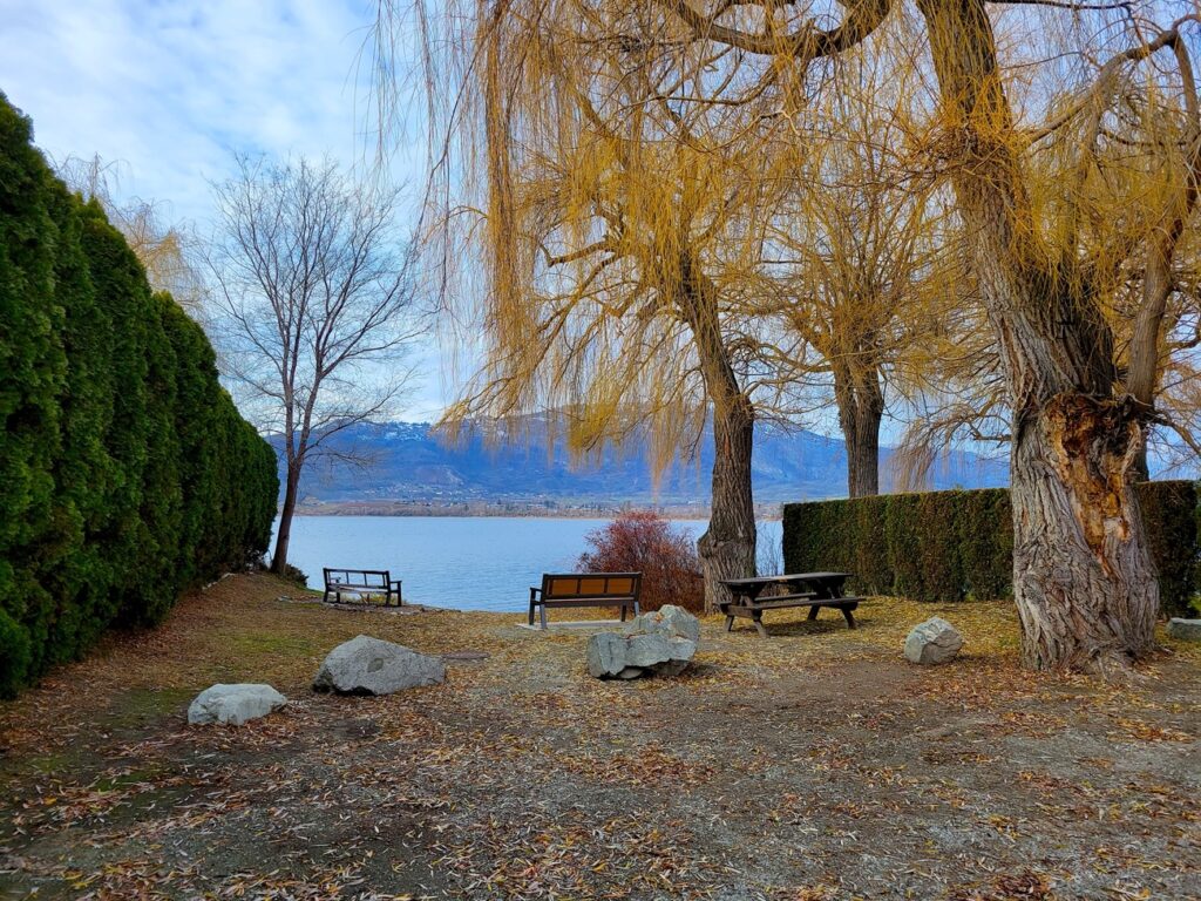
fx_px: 902
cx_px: 600
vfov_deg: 53.1
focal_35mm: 26
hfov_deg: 67.3
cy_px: 450
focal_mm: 5.4
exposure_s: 1/976
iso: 40
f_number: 1.8
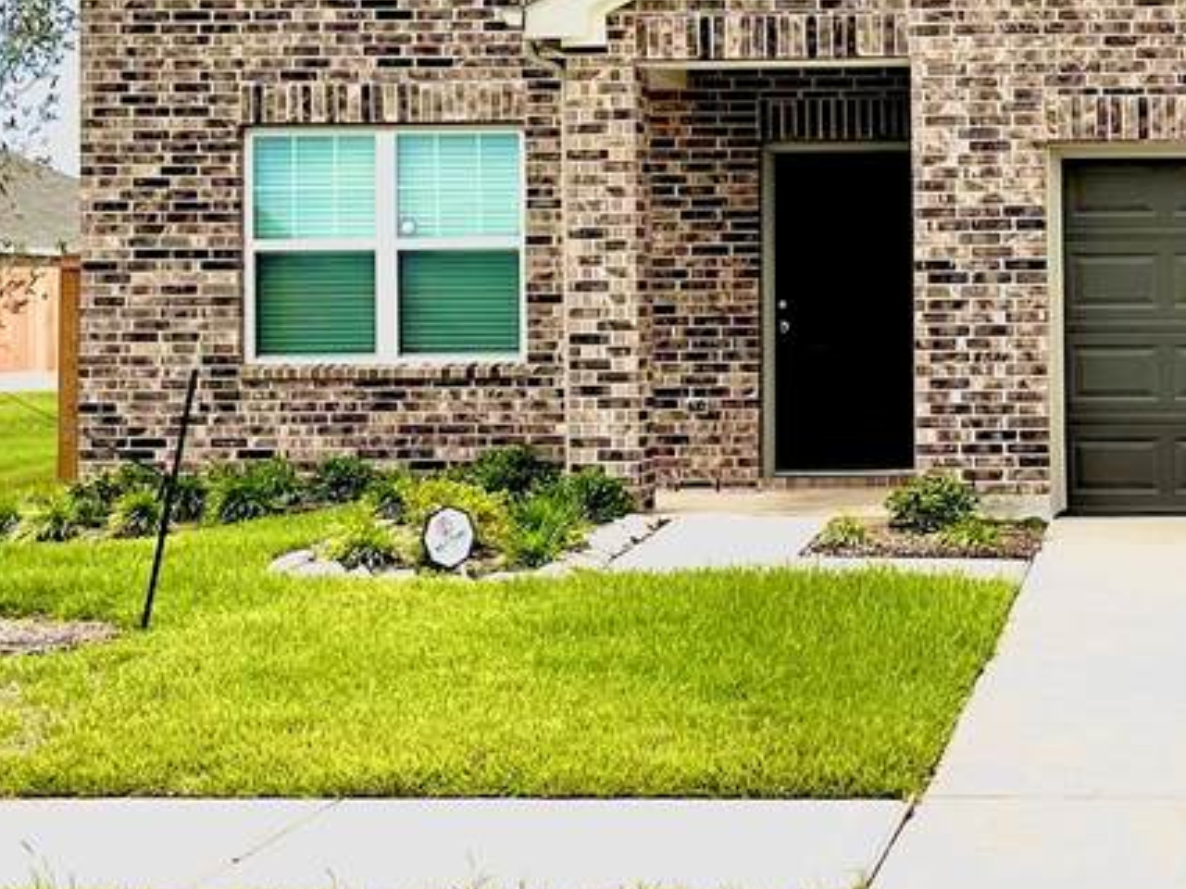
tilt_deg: +1.1
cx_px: 1086
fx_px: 2569
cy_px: 256
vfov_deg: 19.5
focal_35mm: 75
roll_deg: +0.6
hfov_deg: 25.1
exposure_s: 1/5128
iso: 32
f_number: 1.6
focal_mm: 5.1
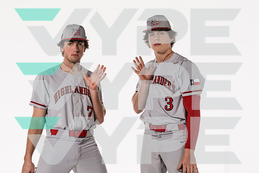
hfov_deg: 34.5
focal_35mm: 58
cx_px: 130
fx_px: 417
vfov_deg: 23.4
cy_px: 86
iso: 800
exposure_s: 1/250
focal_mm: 58
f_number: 8
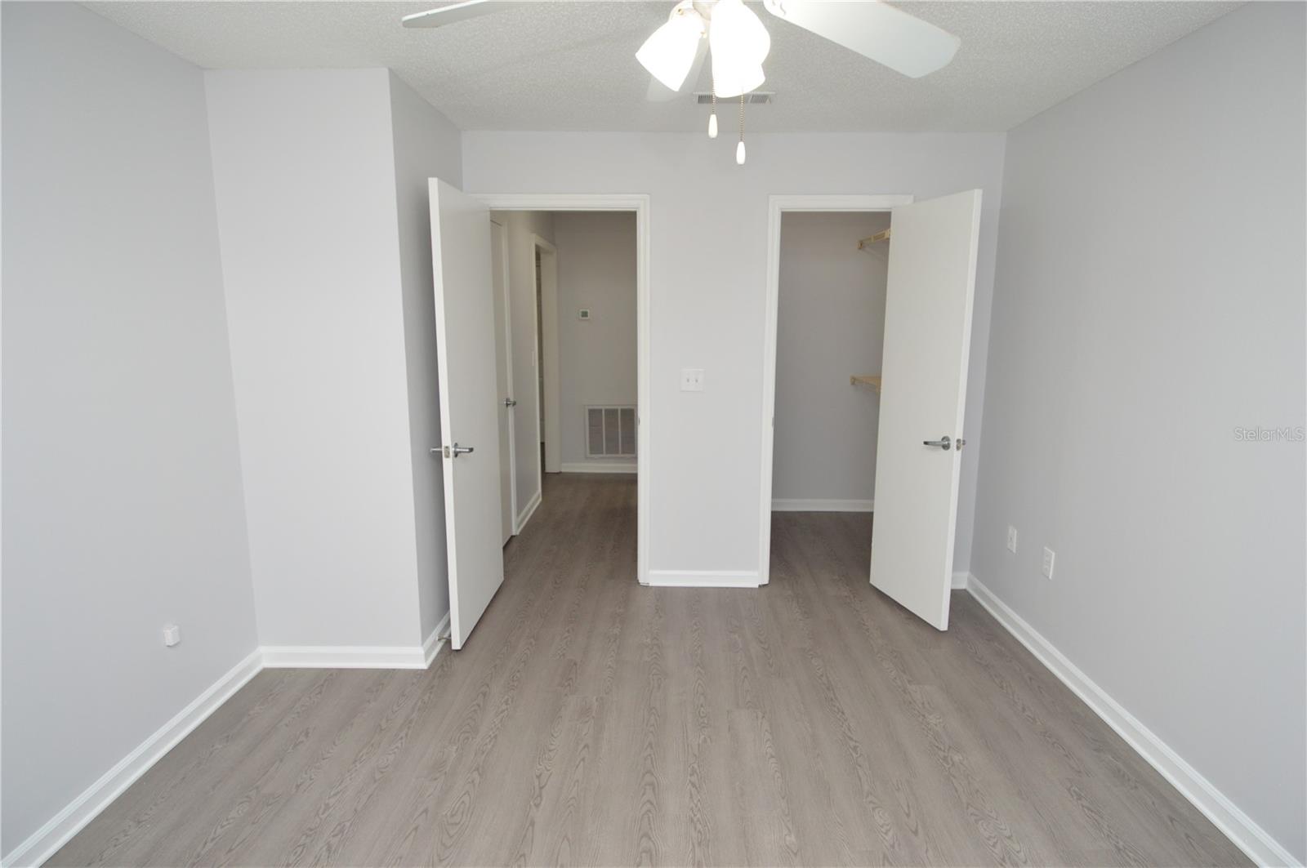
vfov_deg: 67.3
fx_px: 653
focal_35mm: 18
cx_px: 654
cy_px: 434
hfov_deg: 90.1
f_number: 4
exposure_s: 1/60
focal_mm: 12
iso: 400
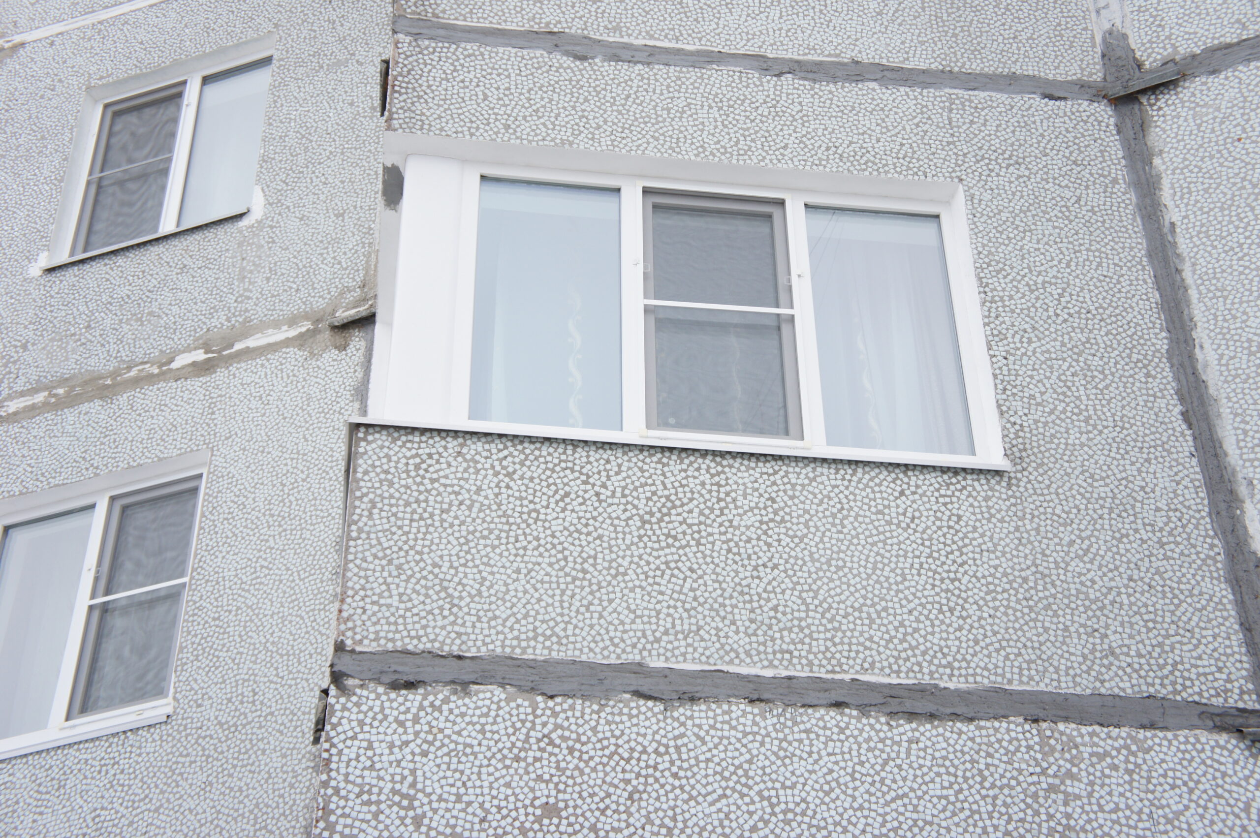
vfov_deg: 26.4
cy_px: 419
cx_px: 630
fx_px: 1784
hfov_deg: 38.9
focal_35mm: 51
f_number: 4.5
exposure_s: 1/80
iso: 200
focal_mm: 34
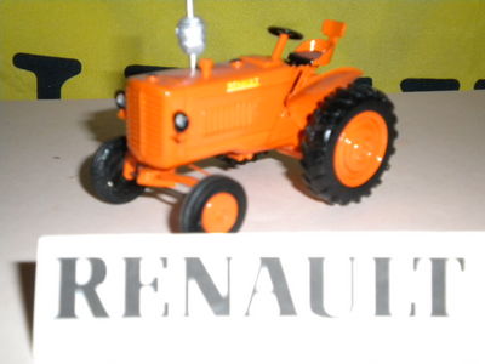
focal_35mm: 52
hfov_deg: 36.8
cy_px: 182
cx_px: 242
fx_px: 729
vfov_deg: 28.0
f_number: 3.9
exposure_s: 1/30
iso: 400
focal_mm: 9.3
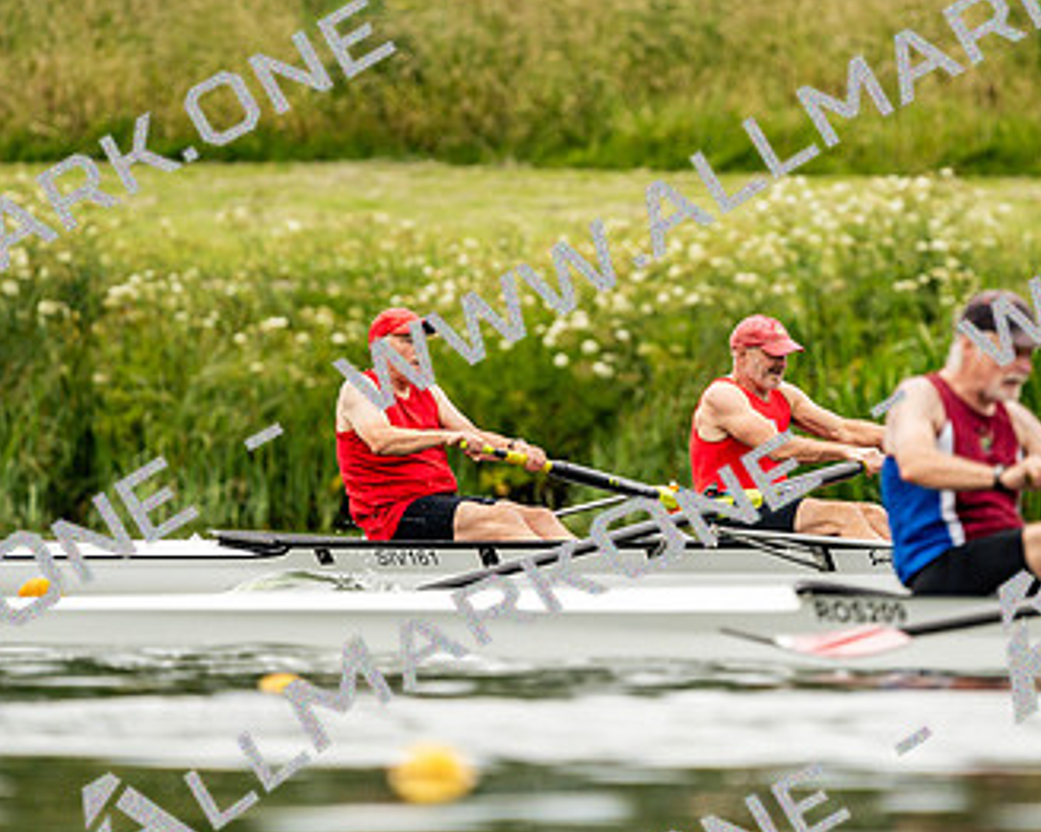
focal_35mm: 996
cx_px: 727
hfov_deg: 1.9
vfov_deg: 1.6
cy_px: 421
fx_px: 30668
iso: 500
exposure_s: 1/2000
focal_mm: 600
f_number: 6.3
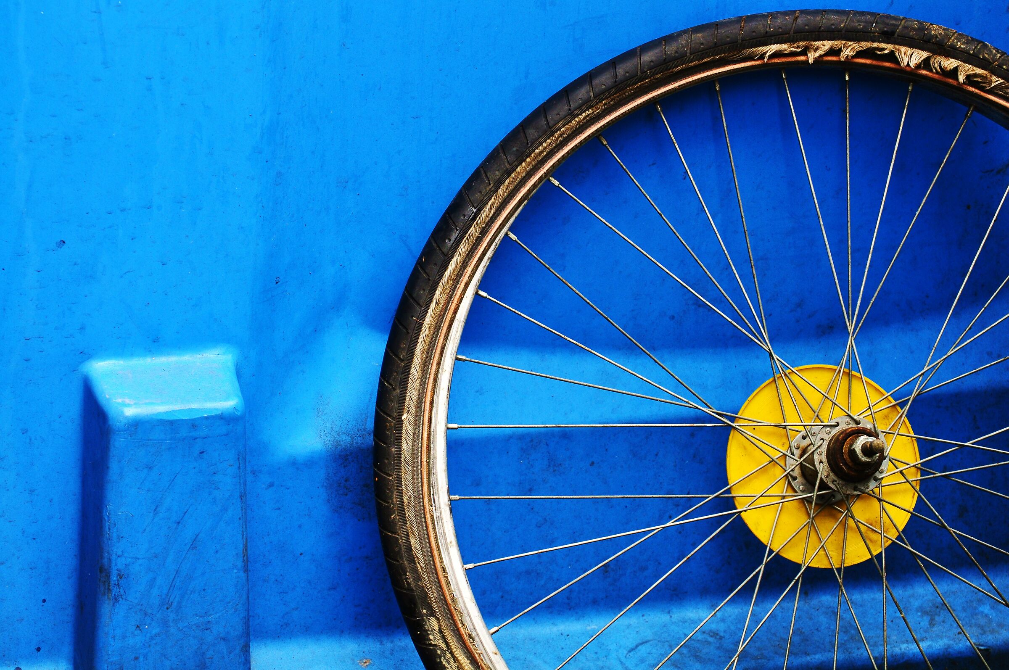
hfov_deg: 14.0
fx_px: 4115
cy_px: 335
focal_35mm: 147
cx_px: 504
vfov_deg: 9.3
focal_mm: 98
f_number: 6.3
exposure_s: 1/250
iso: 400
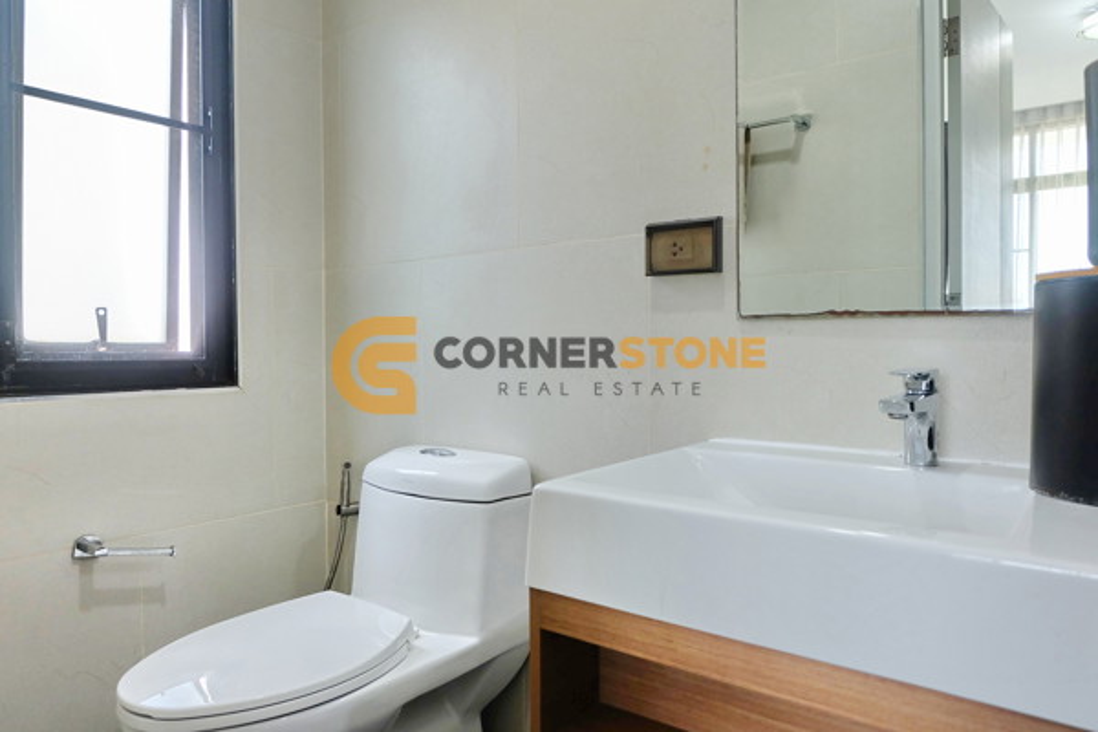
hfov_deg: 73.7
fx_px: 732
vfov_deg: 53.1
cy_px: 366
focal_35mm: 24
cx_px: 549
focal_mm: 16
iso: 400
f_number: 3.5
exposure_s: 1/100
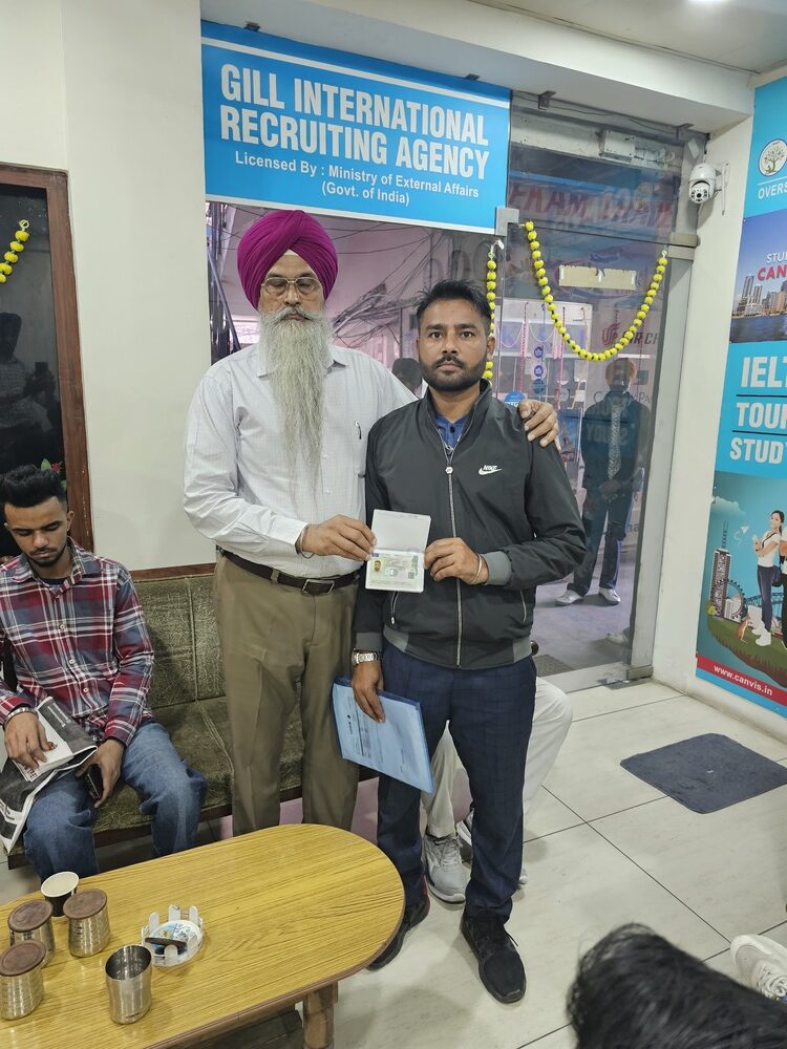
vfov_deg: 73.9
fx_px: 697
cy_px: 524
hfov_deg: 58.9
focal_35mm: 23
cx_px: 394
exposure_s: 1/120
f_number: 1.7
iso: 1000
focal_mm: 6.3
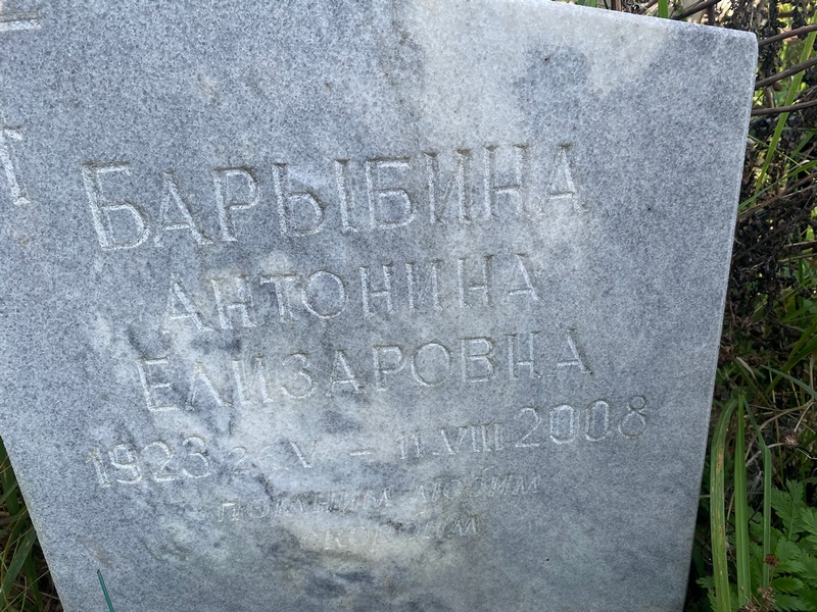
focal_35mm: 26
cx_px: 408
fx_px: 614
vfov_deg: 53.1
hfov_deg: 67.3
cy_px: 306
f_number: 1.8
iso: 32
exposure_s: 1/579
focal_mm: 4.25
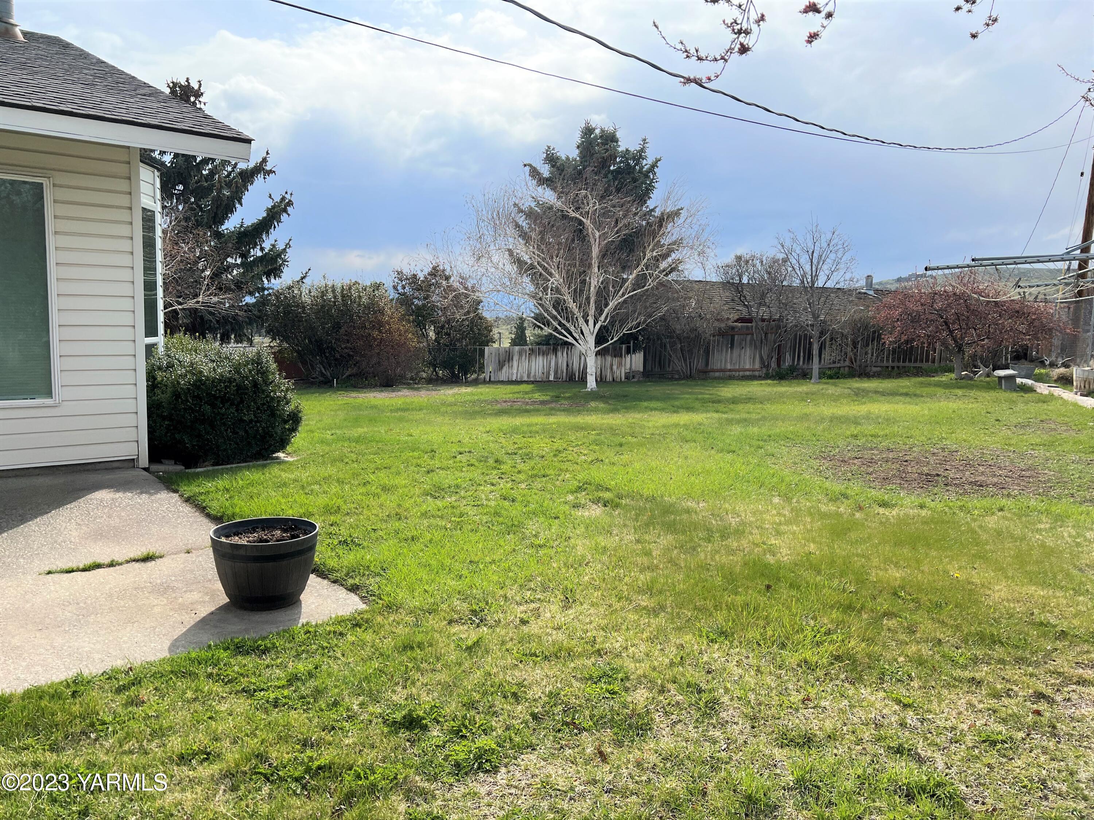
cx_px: 547
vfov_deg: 53.1
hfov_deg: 67.3
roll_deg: -1.5
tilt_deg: -7.9
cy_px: 410
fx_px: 822
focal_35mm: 26
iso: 50
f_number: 1.5
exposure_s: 1/4274
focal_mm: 5.7
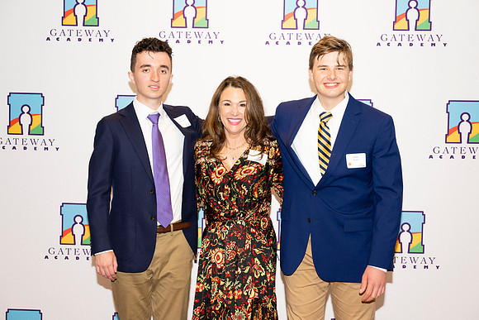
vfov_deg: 25.1
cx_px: 240
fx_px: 719
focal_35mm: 54
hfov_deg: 36.9
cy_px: 160
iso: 800
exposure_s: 1/160
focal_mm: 54
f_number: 5.6
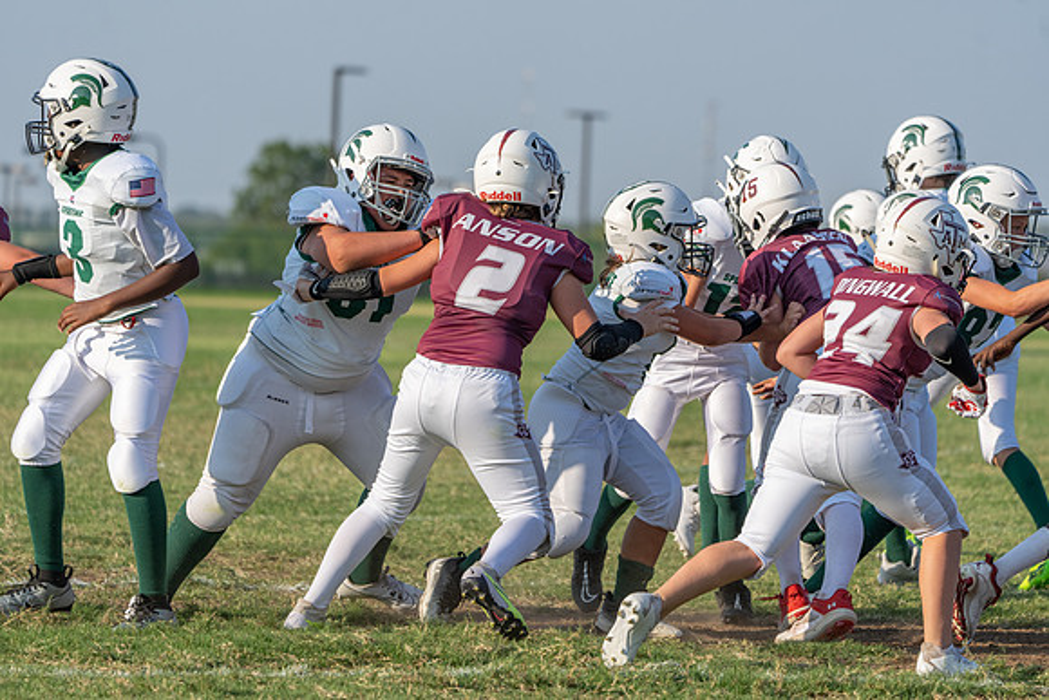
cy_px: 350
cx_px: 524
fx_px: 7024
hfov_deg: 8.5
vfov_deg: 5.7
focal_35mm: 241
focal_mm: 241
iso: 250
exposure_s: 1/1250
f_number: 5.6
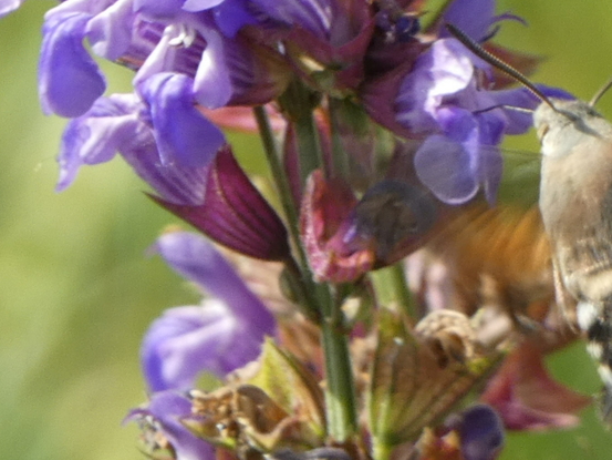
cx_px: 458
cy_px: 232
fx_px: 14041
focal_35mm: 794
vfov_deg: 1.9
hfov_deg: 2.5
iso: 125
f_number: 5.6
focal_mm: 92.3
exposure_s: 1/100
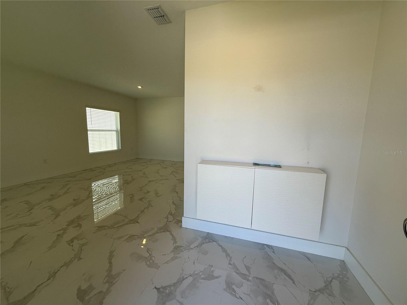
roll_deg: -1.2
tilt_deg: -7.3
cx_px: 204
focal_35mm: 14
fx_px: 165
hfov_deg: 102.1
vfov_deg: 85.7
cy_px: 152
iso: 64
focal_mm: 2.22
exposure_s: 1/243
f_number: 2.2
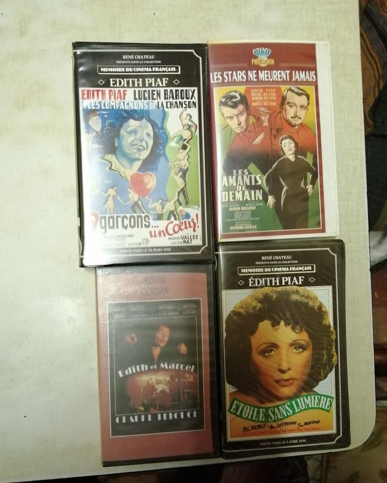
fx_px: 401
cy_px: 262
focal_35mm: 28
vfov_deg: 62.1
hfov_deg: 51.5
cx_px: 189
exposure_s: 1/25
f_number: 1.8
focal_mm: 3.46
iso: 640
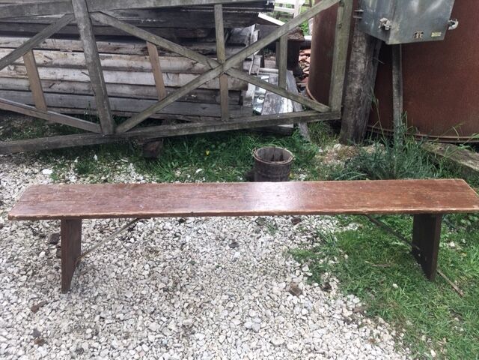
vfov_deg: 48.2
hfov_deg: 61.7
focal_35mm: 29
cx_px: 240
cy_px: 180
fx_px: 401
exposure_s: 1/127
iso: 25
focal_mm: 4.15
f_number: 2.2
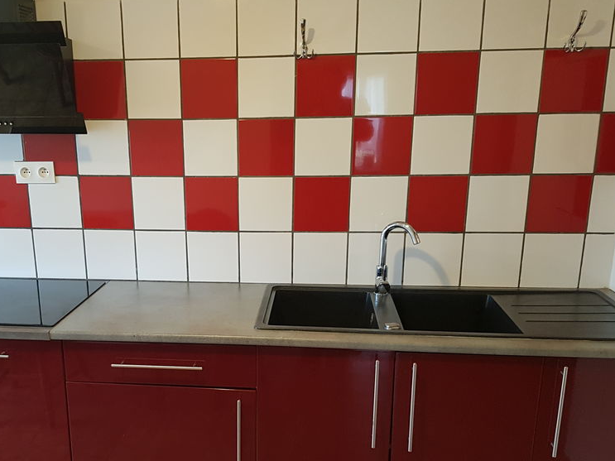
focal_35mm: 35
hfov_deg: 52.3
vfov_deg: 40.3
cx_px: 246
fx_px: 622
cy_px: 295
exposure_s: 1/25
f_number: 1.7
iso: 160
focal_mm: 4.2
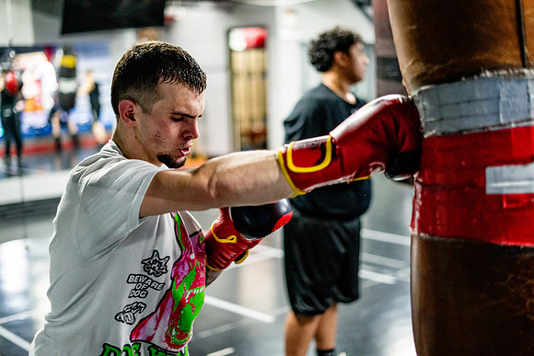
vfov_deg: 27.0
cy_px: 178
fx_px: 742
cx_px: 267
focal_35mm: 50
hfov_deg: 39.6
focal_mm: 50
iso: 6400
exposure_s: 1/500
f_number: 1.8
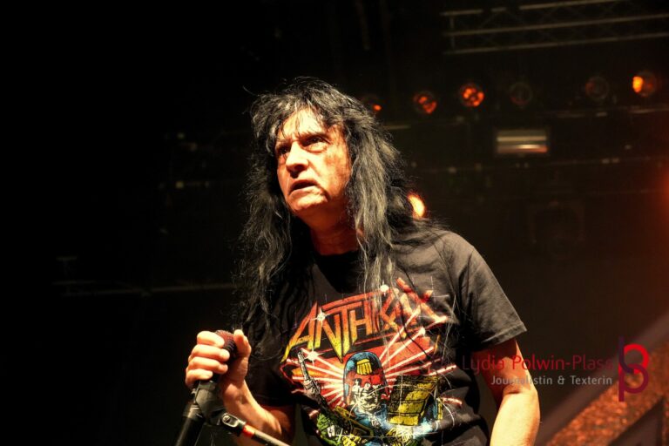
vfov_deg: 20.2
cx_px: 334
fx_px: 1254
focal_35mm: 68
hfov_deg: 29.9
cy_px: 223
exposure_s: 1/25
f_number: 4.5
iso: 6400
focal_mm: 45
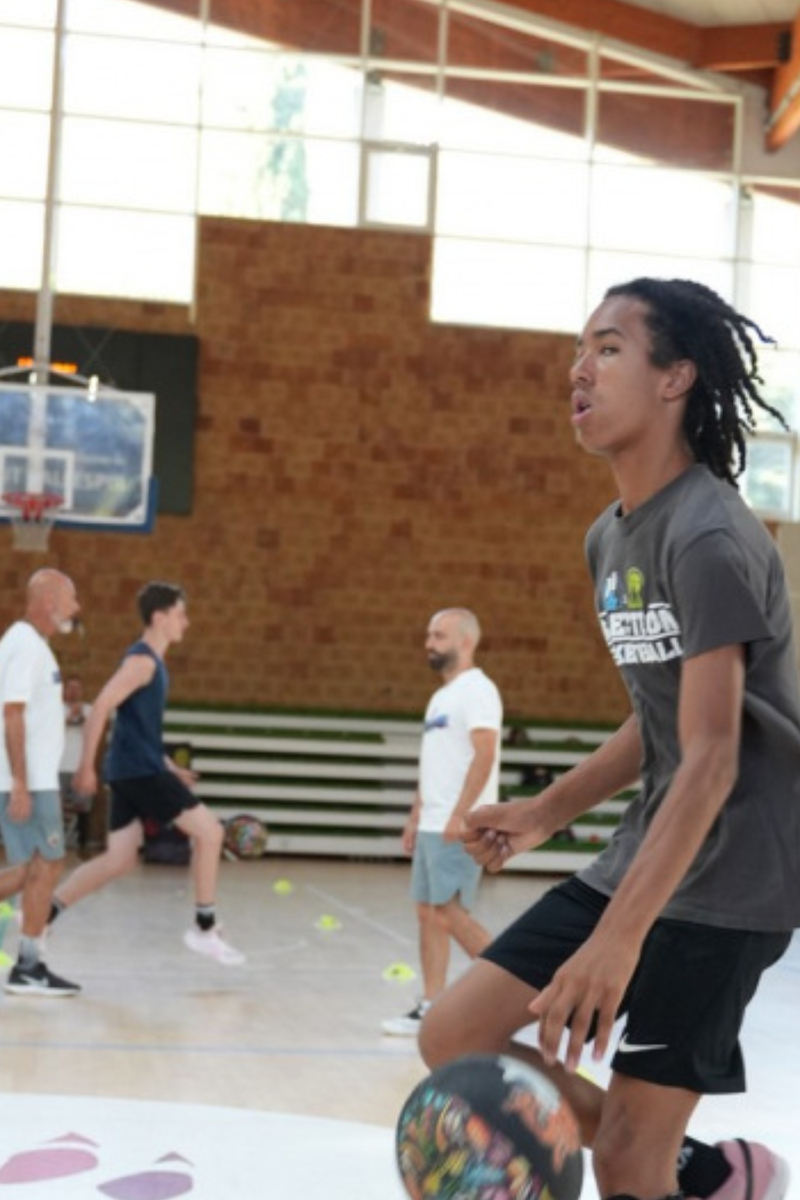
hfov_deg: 21.2
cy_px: 798
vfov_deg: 31.2
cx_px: 431
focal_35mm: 64
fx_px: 2133
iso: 1600
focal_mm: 28
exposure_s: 1/400
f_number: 2.8
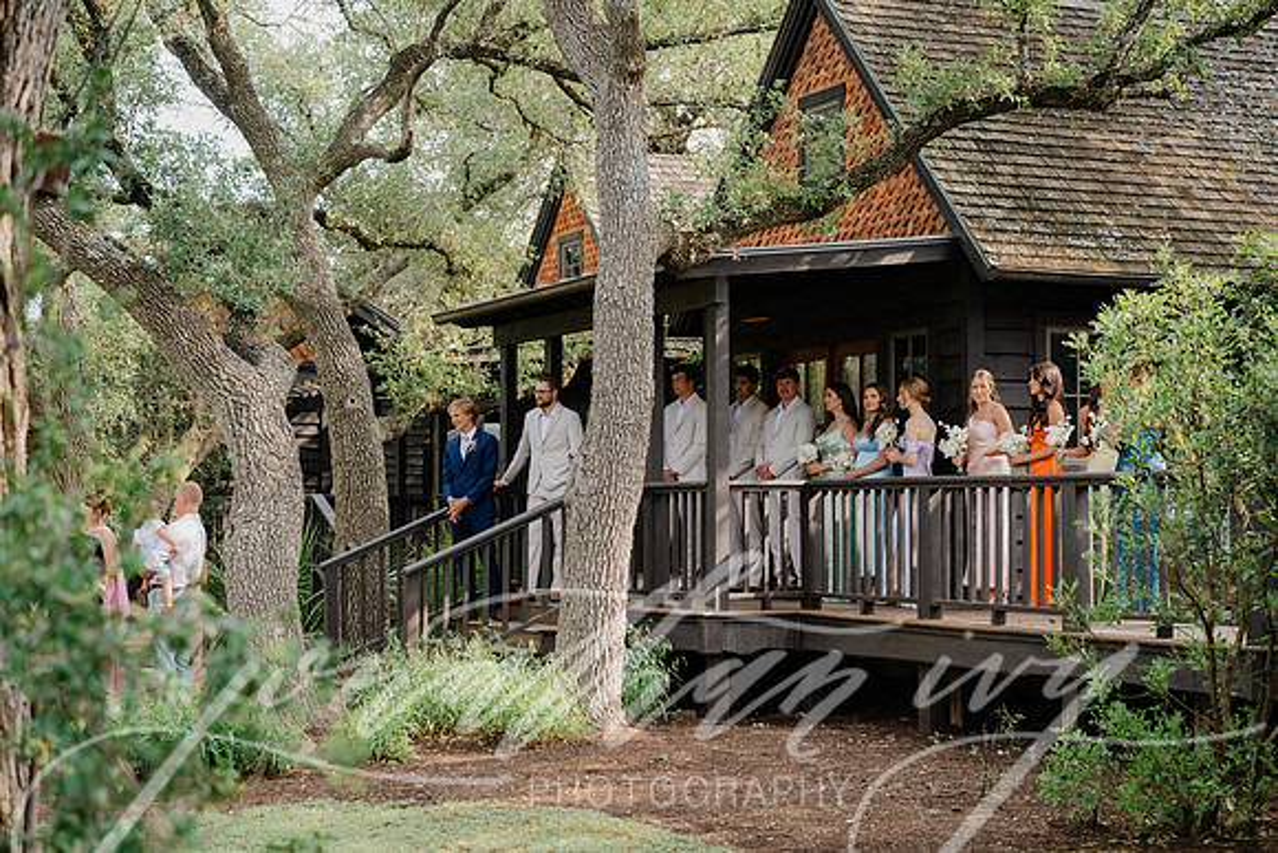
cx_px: 639
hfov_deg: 32.4
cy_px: 426
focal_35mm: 62
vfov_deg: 21.9
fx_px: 2201
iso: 800
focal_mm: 62
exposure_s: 1/640
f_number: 3.5
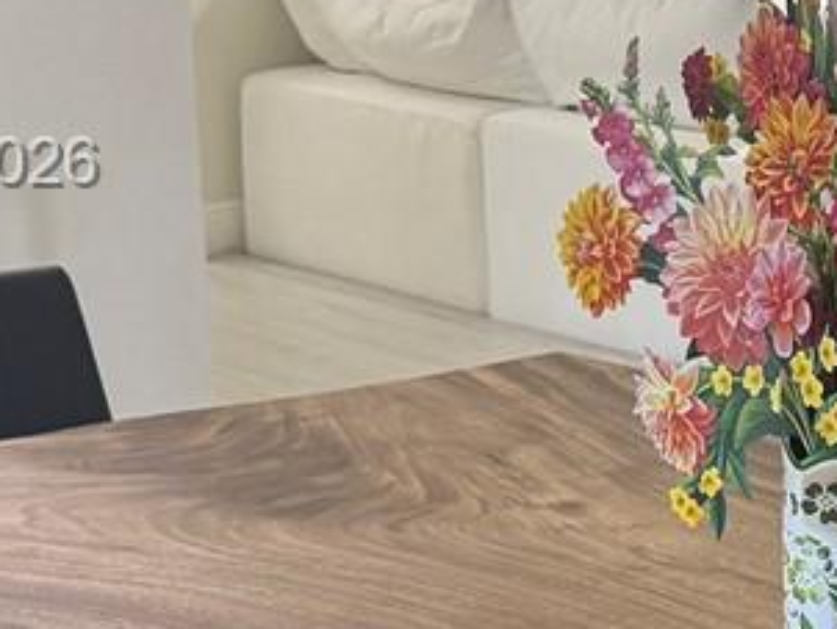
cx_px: 1452
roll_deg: +0.1
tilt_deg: -8.3
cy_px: 166
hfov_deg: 14.0
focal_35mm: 127
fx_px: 3073
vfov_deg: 11.7
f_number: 1.78
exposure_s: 1/60
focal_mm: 6.76
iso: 160
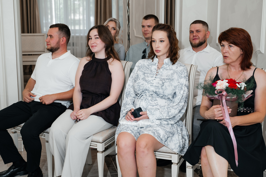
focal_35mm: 50
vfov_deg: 27.0
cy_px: 88
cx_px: 133
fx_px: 370
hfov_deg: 39.6
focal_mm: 50
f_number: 5.6
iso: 800
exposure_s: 1/200
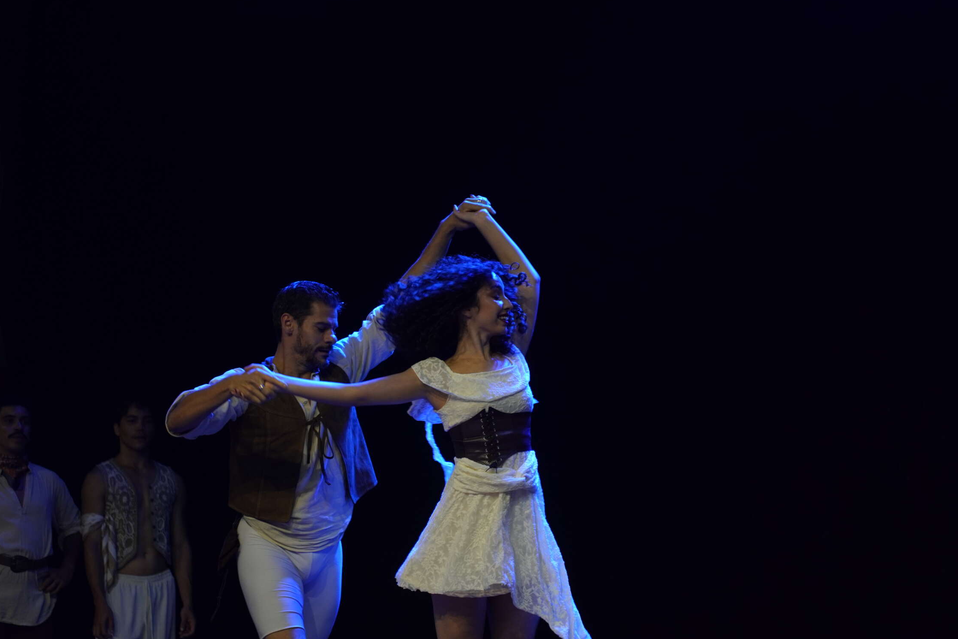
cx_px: 497
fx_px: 2555
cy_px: 356
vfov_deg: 14.3
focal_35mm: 96
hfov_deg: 21.2
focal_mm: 56
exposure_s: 1/200
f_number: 1.8
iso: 640
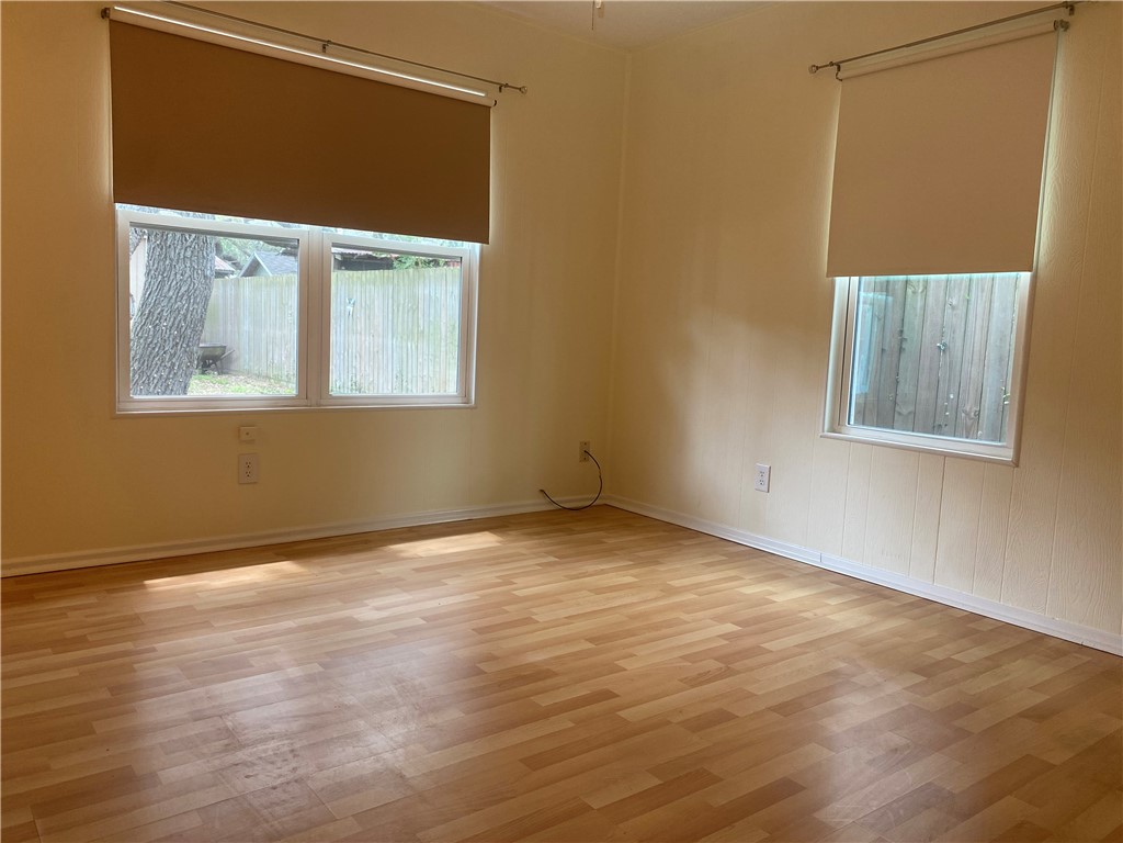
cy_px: 422
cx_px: 562
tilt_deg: -6.1
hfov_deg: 67.3
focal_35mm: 26
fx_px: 843
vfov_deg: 53.1
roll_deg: -2.5
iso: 80
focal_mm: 4.25
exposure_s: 1/60
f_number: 1.8
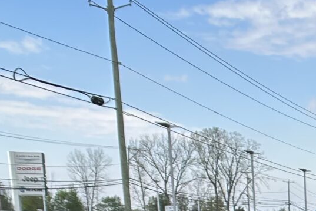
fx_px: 1132
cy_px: 423
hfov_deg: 14.7
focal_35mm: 129
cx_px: 485
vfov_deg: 9.9
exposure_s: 1/1621
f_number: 1.5
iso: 50
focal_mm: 5.7
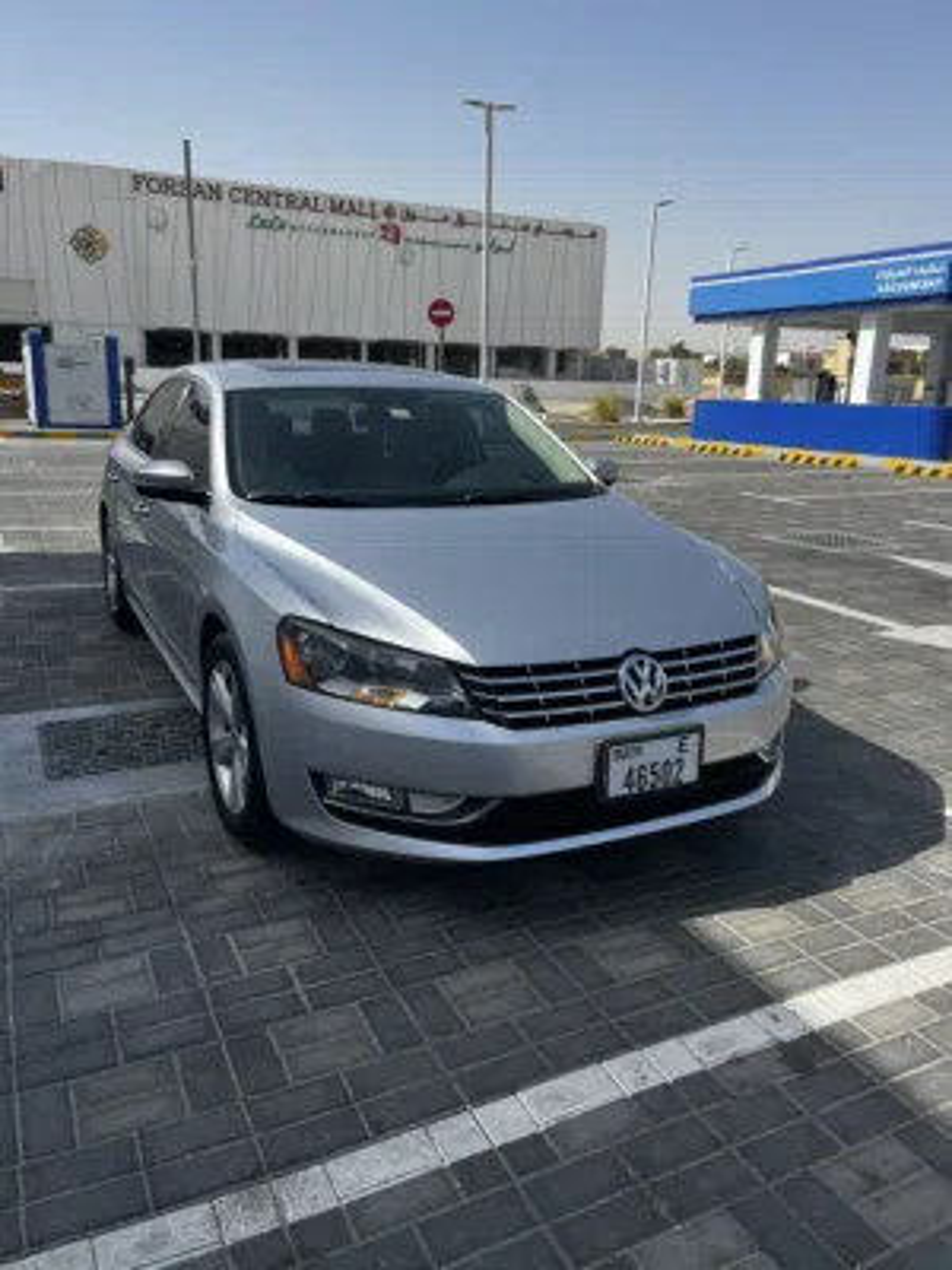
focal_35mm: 26
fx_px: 953
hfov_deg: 53.1
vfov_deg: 67.3
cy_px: 635
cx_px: 476
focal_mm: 5.1
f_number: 1.6
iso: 50
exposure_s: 1/3215
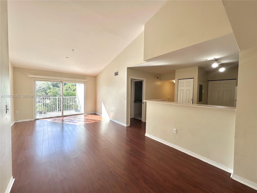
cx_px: 128
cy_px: 96
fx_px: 104
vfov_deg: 85.7
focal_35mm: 14
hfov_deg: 102.1
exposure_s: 1/166
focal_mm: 2.22
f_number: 2.2
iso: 40
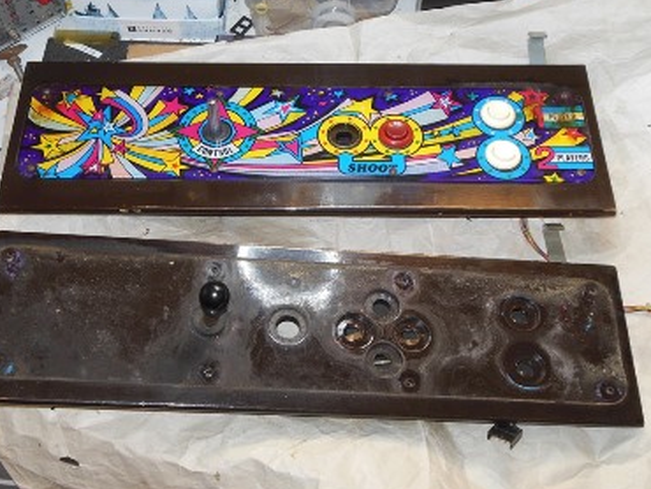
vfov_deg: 31.5
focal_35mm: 46
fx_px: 866
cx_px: 290
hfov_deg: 41.2
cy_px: 218
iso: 200
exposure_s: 1/30
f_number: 3.6
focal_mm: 6.8
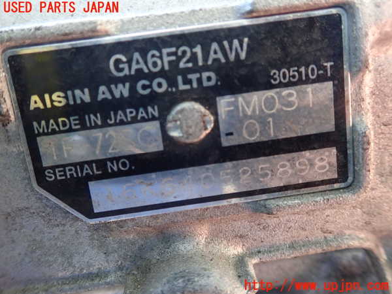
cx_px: 196
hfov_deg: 60.0
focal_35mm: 30
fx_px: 340
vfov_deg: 46.8
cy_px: 147
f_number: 2.3
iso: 640
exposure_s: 1/125
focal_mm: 5.5
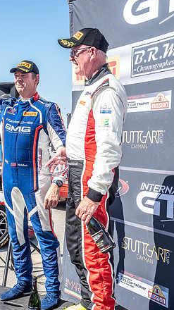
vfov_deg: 42.1
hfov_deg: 24.3
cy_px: 154
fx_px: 403
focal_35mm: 49
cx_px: 64
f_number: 7.1
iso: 64
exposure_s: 1/125
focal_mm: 22
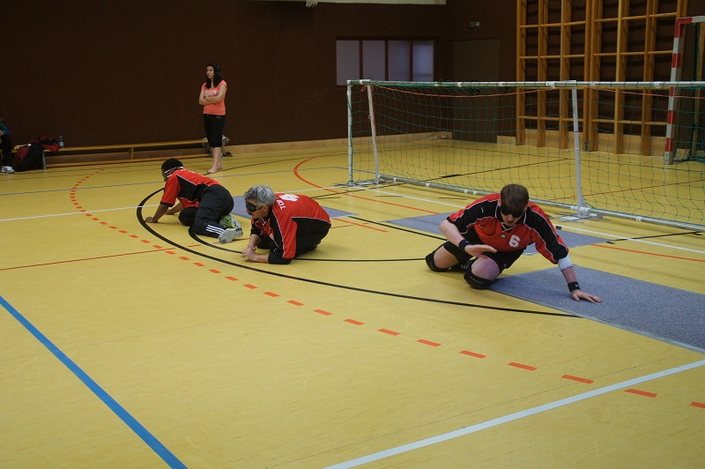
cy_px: 234
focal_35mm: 45
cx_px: 352
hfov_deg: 43.6
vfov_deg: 29.8
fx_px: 881
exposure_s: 1/50
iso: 640
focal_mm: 30
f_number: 4
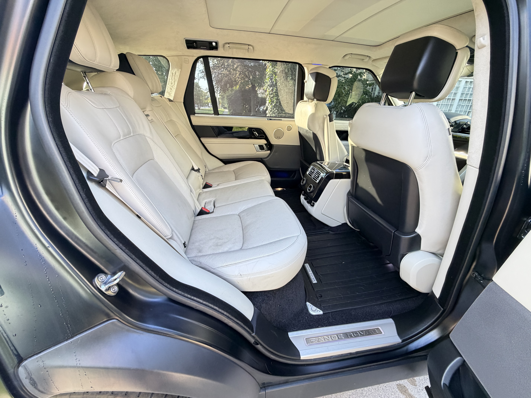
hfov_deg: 102.1
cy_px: 199
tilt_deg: -24.3
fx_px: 215
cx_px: 266
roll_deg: -1.5
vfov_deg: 85.7
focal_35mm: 14
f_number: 2.2
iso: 320
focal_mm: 2.22
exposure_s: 1/119
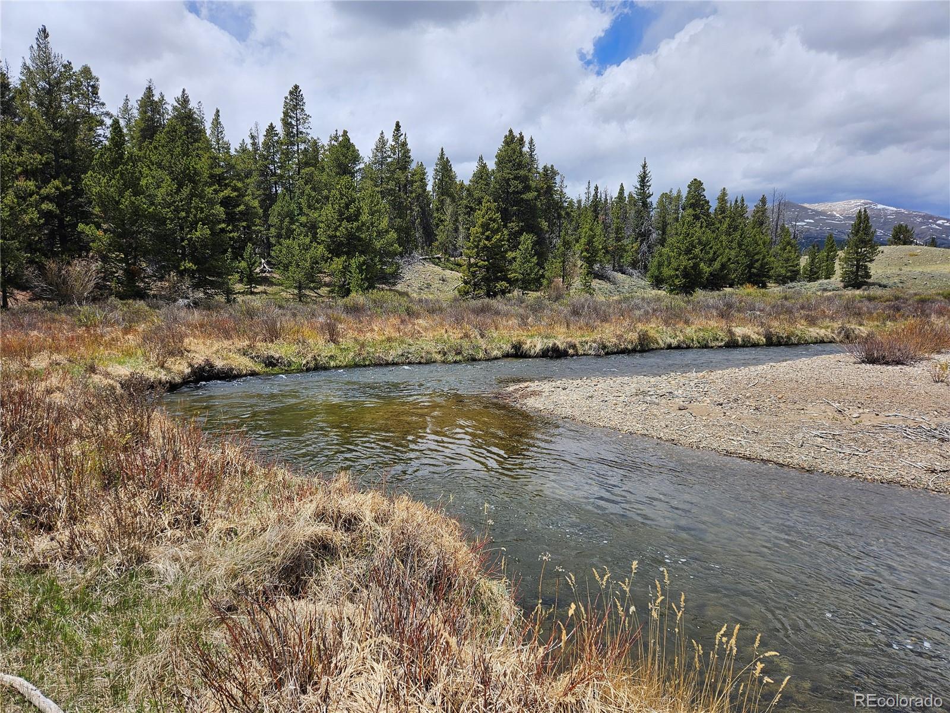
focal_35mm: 23
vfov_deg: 58.9
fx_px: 631
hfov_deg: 73.9
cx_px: 475
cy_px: 356
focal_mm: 5.4
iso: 25
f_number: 1.8
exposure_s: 1/2730
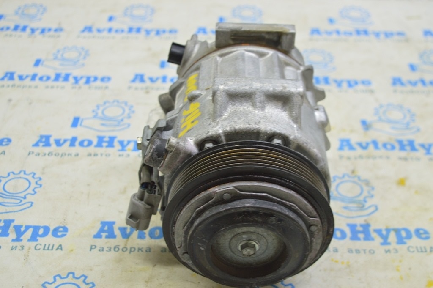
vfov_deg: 25.7
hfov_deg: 37.9
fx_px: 631
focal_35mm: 52
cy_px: 144
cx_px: 216
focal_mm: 35
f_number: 5.6
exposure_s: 1/20
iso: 400
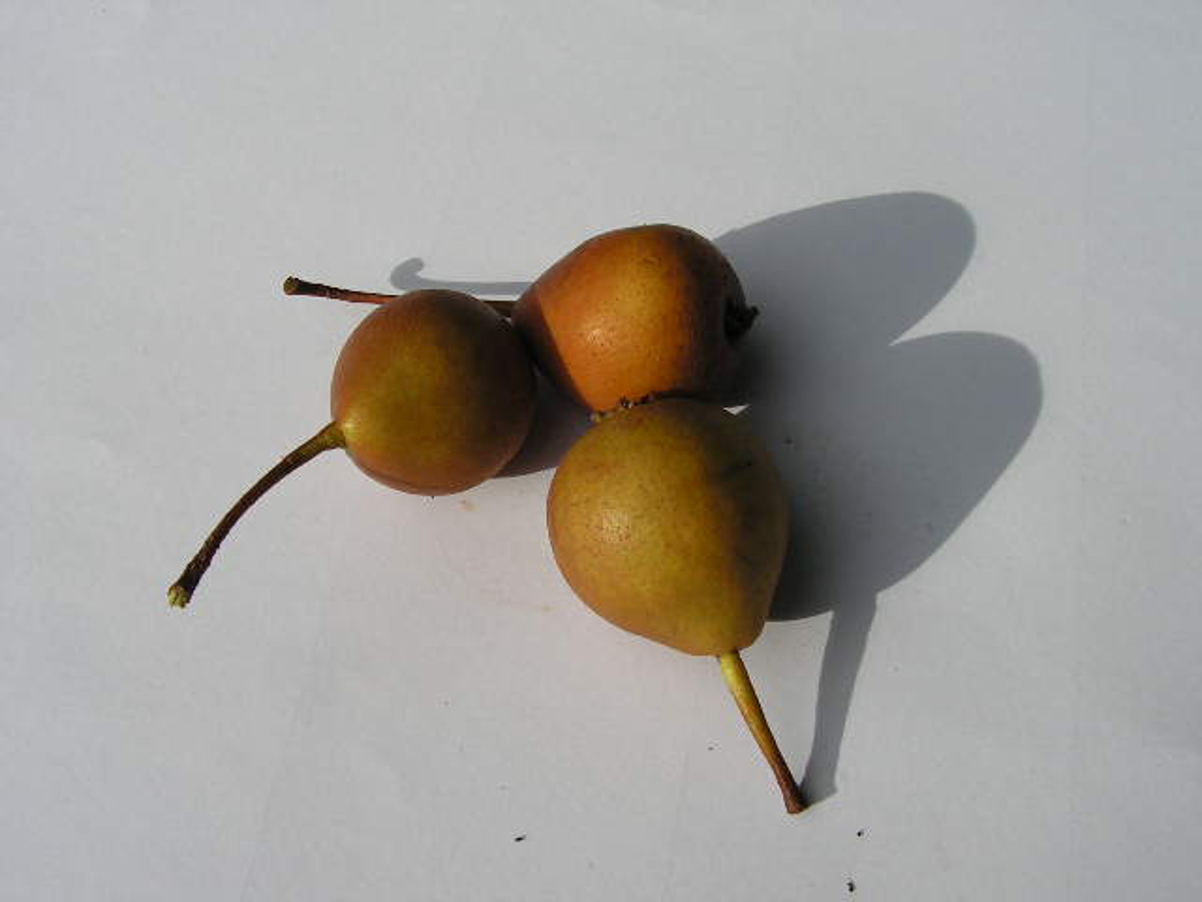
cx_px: 601
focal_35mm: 36
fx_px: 1250
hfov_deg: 51.4
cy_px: 451
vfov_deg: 39.7
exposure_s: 1/800
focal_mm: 6
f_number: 4.8
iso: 64
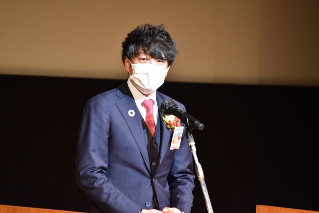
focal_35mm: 450
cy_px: 106
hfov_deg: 4.6
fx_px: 3987
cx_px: 160
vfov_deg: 3.1
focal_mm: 300
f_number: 8
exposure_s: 1/40
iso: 1000
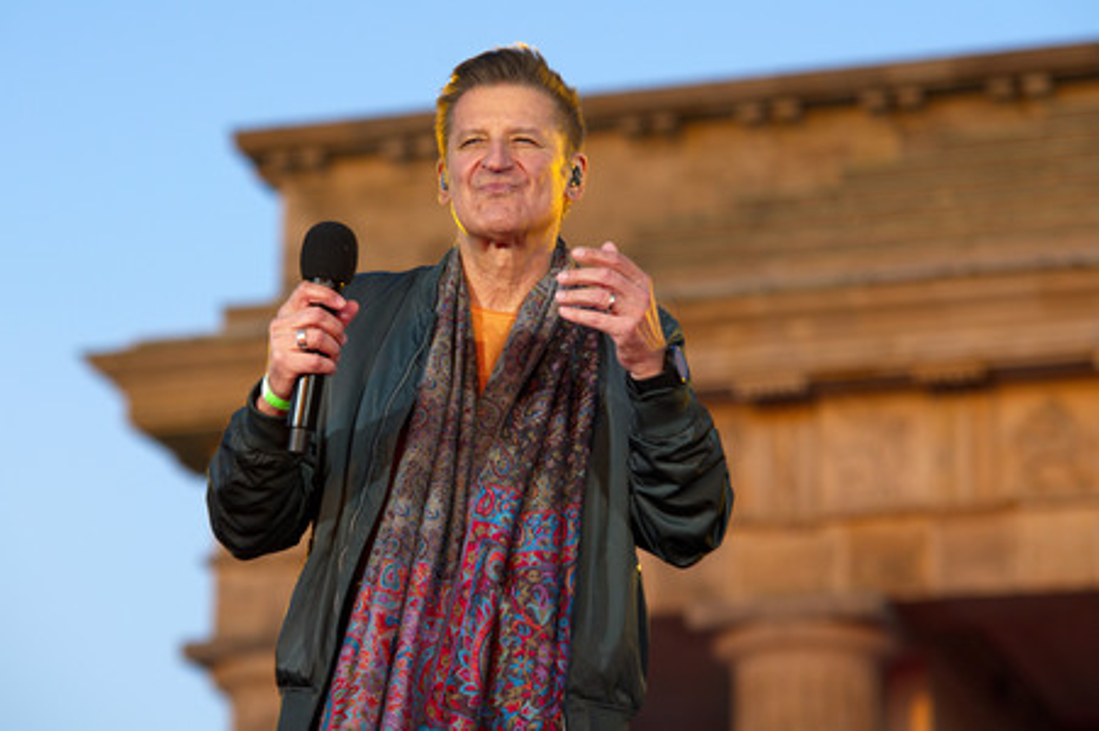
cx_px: 550
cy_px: 366
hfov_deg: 18.3
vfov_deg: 12.2
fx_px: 3417
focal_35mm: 112
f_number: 4.5
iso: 400
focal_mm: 112
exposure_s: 1/640
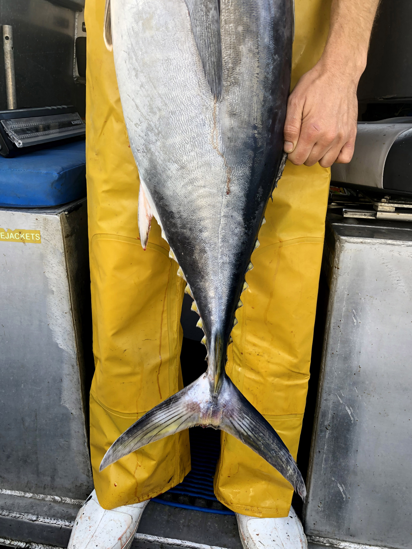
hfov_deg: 49.7
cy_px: 274
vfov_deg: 63.4
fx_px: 444
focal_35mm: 28
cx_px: 206
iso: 25
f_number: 1.8
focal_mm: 3.99
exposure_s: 1/120
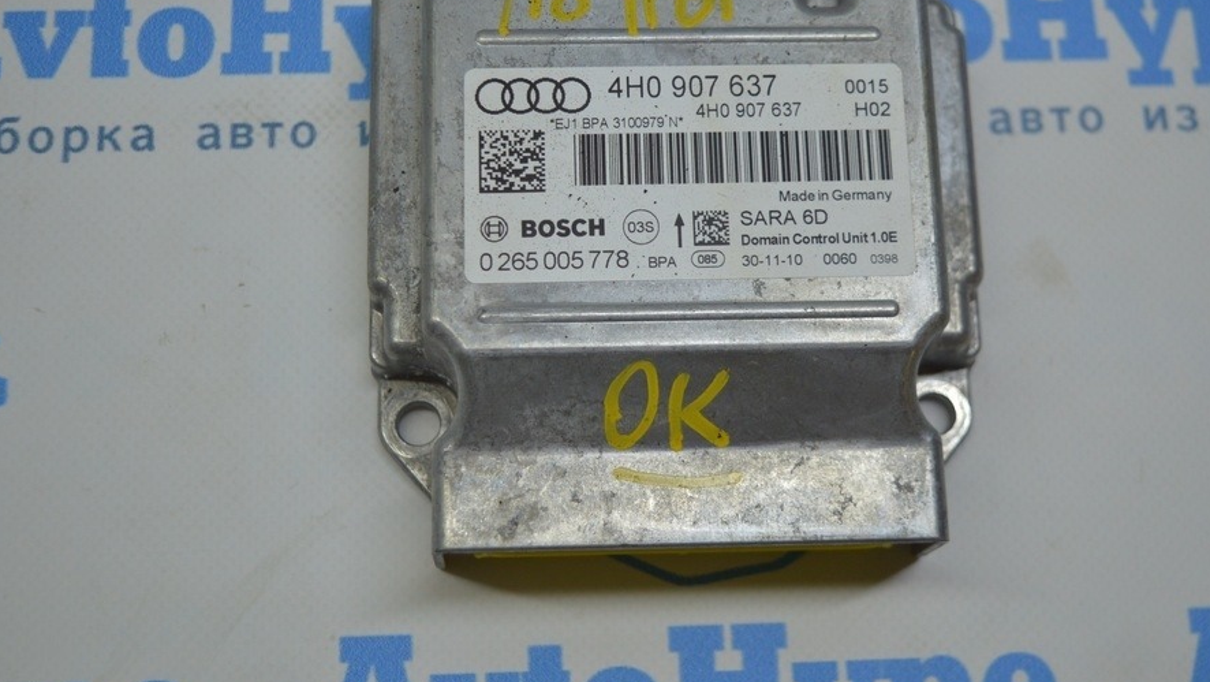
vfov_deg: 22.8
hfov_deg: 39.4
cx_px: 606
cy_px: 292
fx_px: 1688
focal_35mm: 53
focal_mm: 29
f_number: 4.2
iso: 400
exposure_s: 1/200
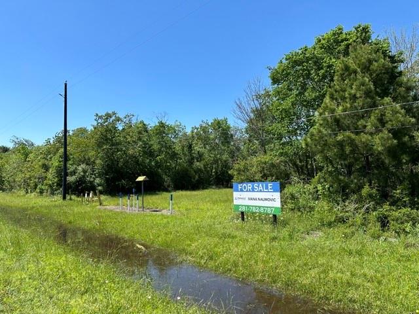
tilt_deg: +3.4
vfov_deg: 56.8
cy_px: 157
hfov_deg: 71.6
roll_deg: +0.8
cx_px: 210
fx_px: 291
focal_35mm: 24
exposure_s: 1/3356
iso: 80
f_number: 1.78
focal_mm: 6.86
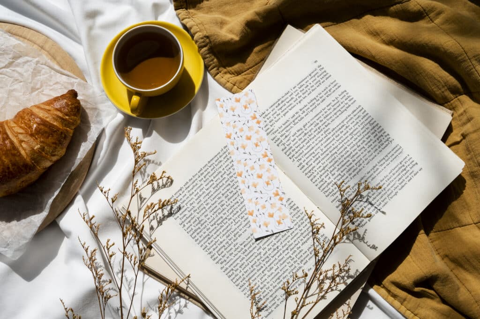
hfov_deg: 43.6
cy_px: 160
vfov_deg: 29.8
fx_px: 600
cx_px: 240
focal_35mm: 45
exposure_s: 1/1000
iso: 320
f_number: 13
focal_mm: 45
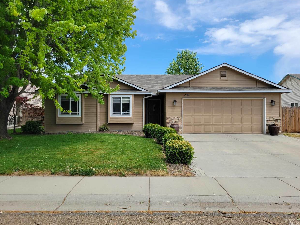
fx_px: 234
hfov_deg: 65.3
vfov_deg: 51.3
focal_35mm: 27
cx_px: 151
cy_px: 114
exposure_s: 1/1700
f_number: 1.8
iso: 40
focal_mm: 5.4
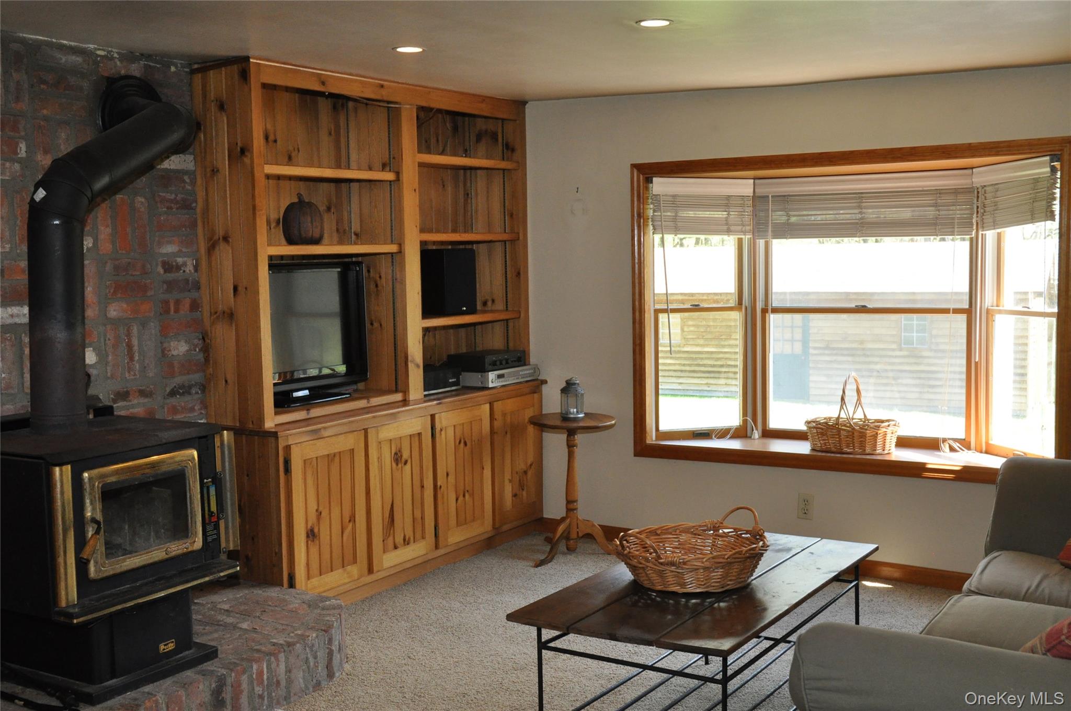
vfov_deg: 32.9
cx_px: 536
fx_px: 1203
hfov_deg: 48.0
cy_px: 356
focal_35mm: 40
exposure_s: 1/160
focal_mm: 27
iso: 1250
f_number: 6.3
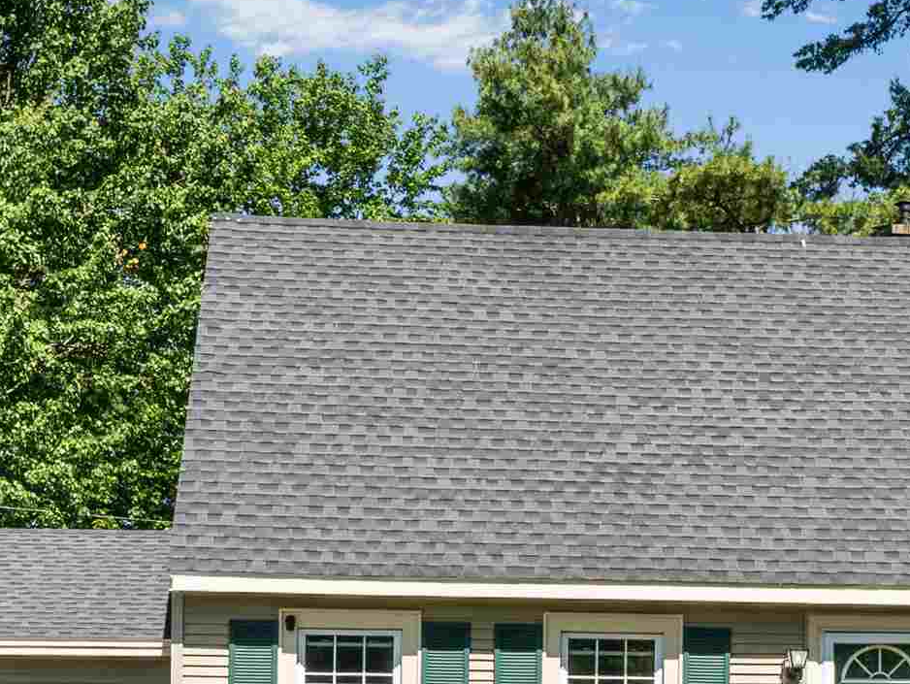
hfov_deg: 22.9
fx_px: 2236
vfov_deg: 16.6
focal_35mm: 85
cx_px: 602
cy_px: 824
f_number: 8
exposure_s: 1/500
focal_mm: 13
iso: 200
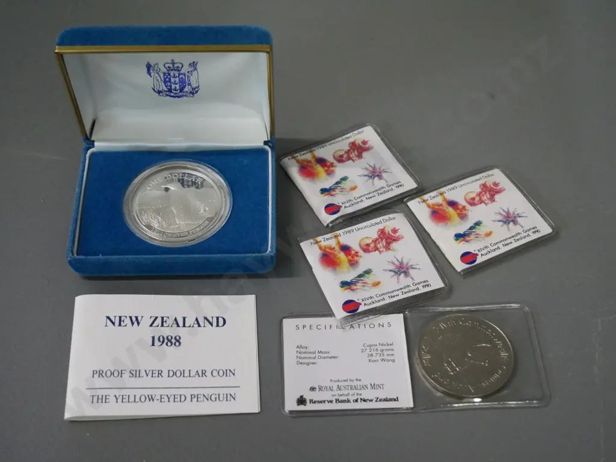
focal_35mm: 50
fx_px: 890
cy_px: 231
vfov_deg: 29.1
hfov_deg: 38.2
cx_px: 308
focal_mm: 25
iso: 3200
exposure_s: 1/125
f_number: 5
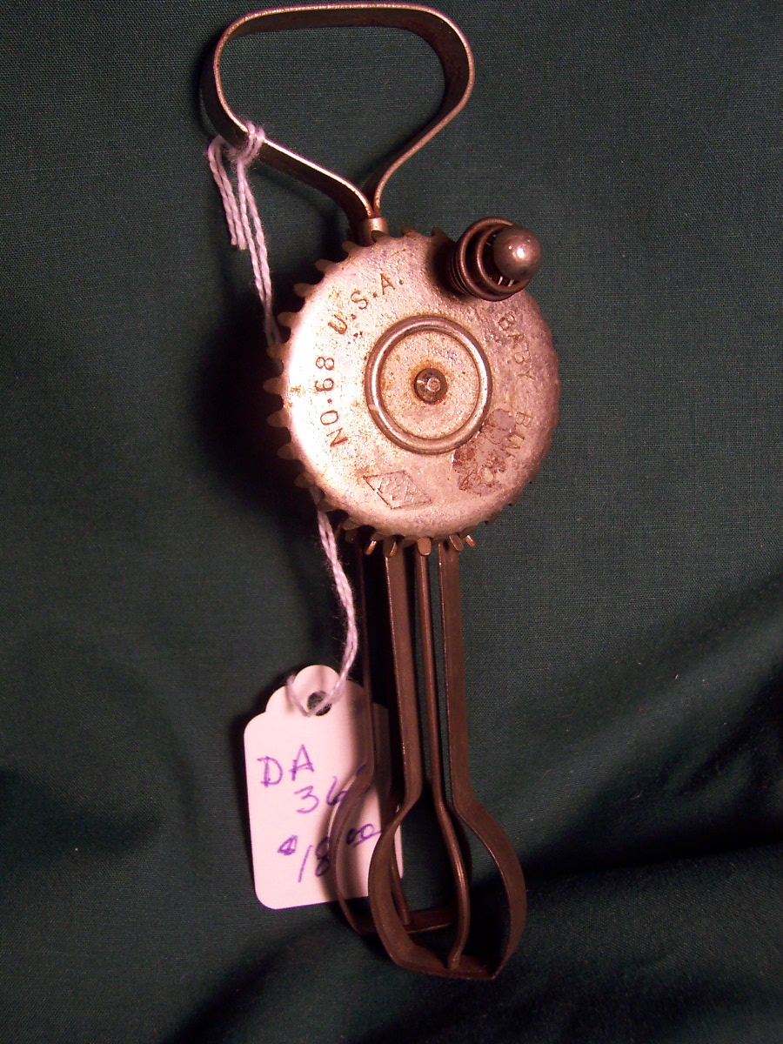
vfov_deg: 50.1
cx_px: 392
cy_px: 522
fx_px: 1116
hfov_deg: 38.7
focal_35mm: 37
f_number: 2.8
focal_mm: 5.6
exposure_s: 1/60
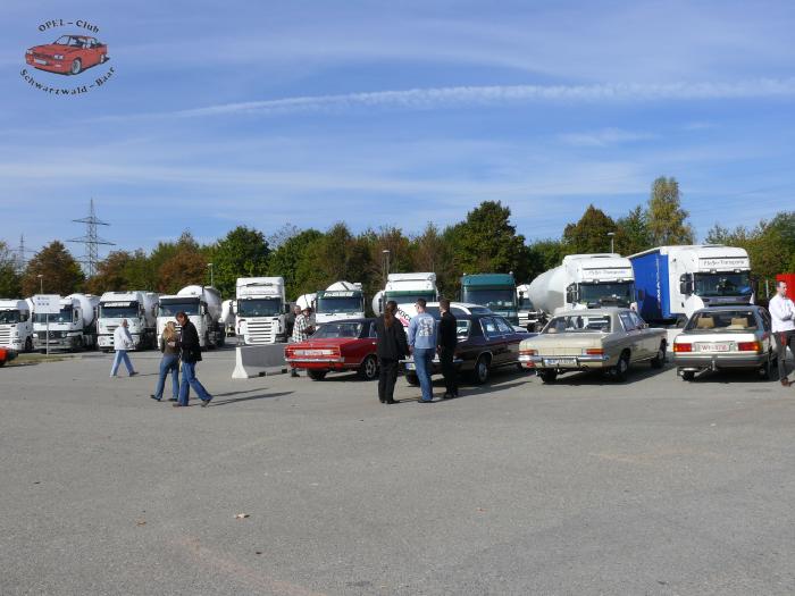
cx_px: 398
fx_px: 804
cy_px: 298
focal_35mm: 35
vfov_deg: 40.7
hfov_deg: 52.6
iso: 100
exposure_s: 1/400
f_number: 7.1
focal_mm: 7.4
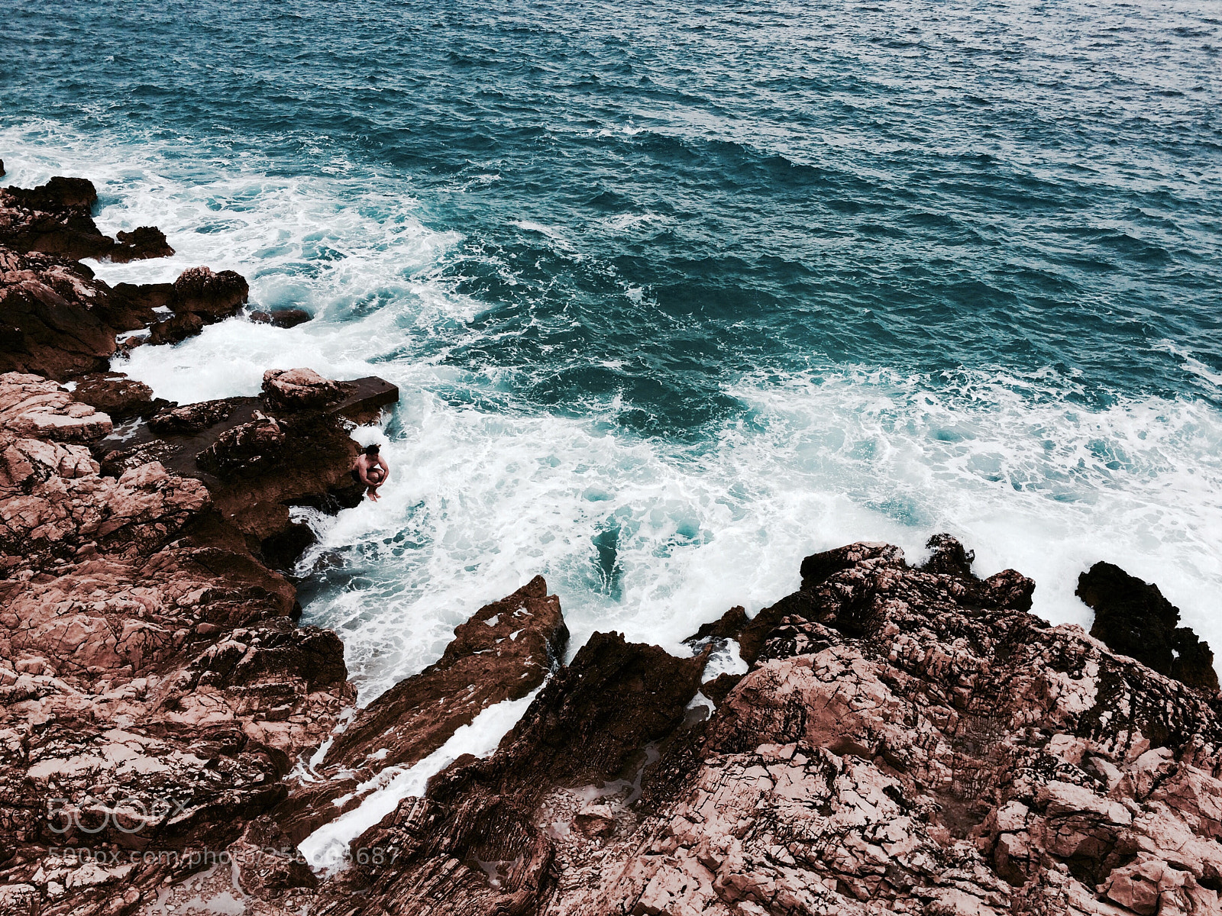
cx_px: 611
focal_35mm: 29
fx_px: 1024
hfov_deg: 61.7
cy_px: 458
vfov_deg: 48.2
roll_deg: -1.4
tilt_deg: -27.4
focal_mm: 4.15
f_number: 2.2
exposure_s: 1/2564
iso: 32
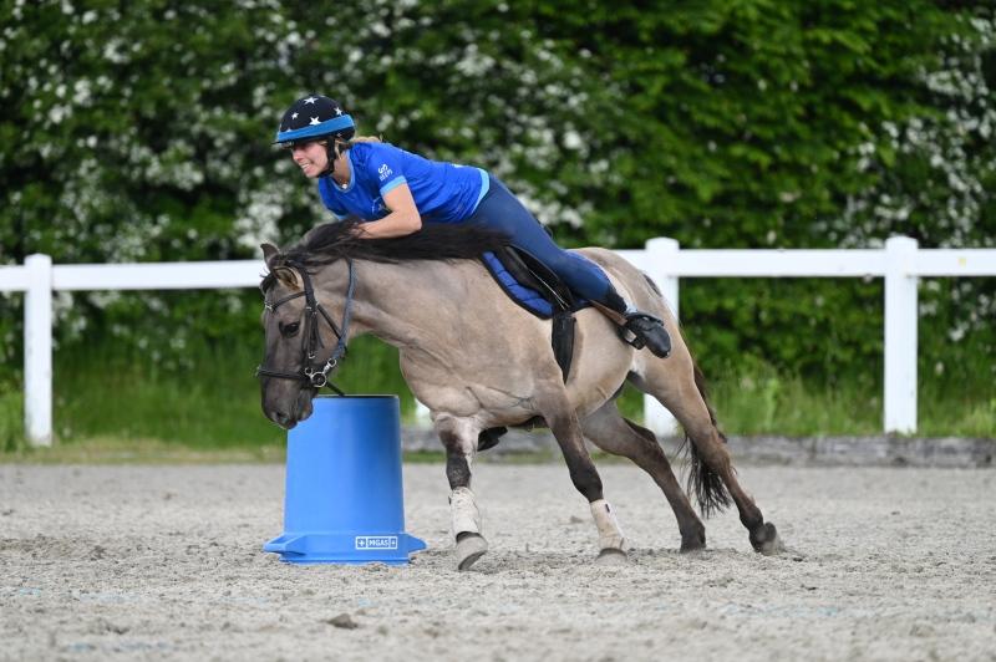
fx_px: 11057
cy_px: 331
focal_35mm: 400
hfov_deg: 5.2
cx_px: 498
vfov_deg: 3.4
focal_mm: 400
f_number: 5.6
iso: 900
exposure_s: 1/1250
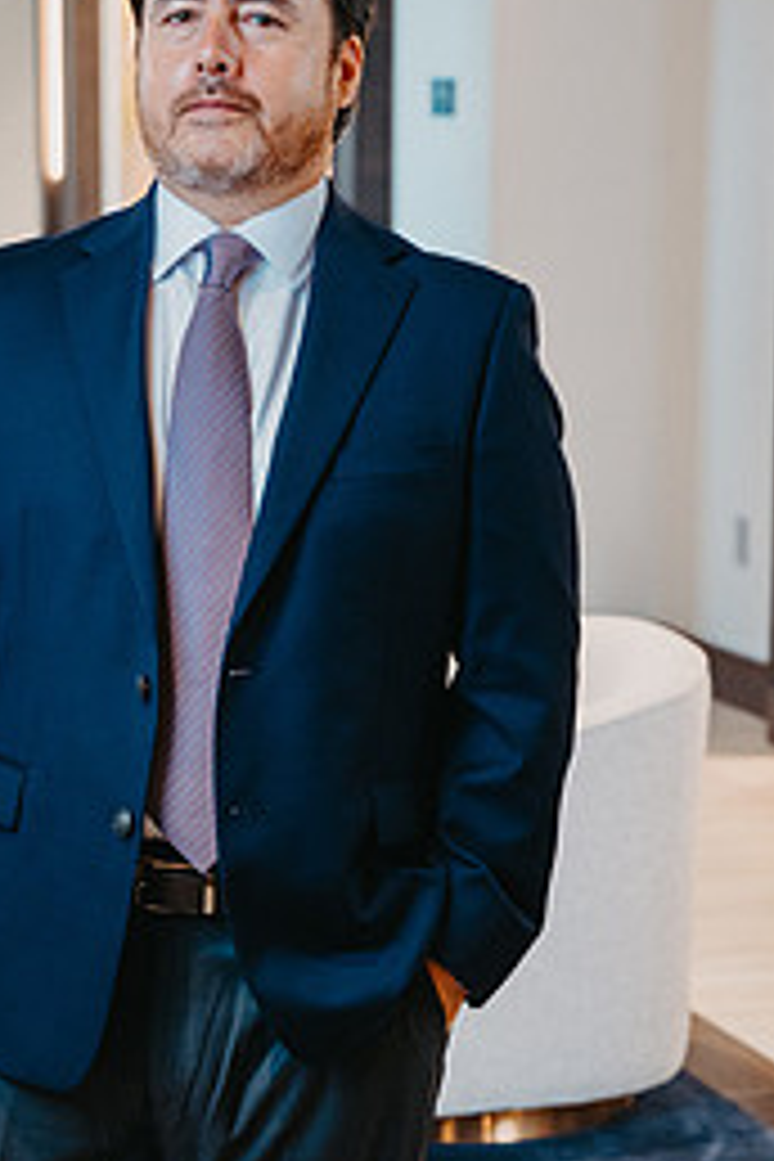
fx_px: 3934
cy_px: 585
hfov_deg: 11.2
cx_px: 189
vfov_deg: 16.8
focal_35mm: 122
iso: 1000
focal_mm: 70
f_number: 4.5
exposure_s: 1/100
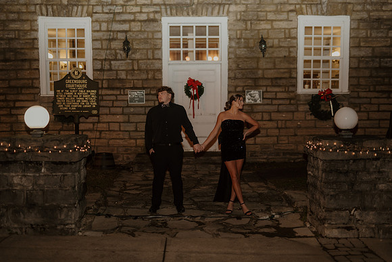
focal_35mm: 50
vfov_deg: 26.9
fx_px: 548
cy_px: 131
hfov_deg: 39.4
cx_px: 196
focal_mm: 50
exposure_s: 1/200
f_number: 1.4
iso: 320
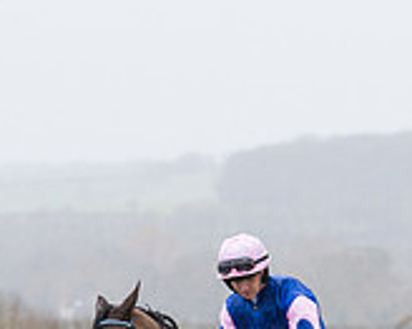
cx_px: 242
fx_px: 6739
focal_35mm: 553
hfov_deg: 3.5
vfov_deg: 2.8
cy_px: 506
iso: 800
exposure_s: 1/1250
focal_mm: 135
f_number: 4
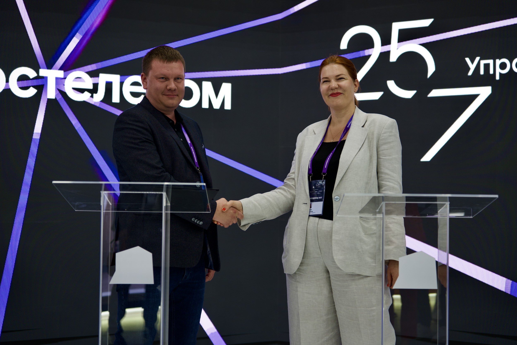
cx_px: 258
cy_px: 172
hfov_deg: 33.4
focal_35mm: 60
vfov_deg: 22.6
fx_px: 861
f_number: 2.8
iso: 400
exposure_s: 1/125
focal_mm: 60
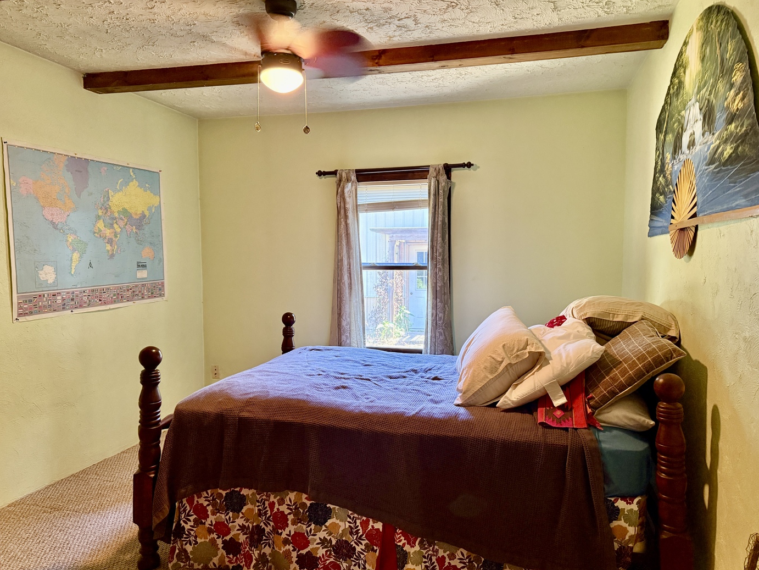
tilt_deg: -3.6
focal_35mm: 25
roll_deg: +0.3
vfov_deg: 54.9
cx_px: 375
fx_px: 548
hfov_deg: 69.4
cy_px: 291
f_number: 1.78
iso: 640
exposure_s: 1/60
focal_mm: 6.76
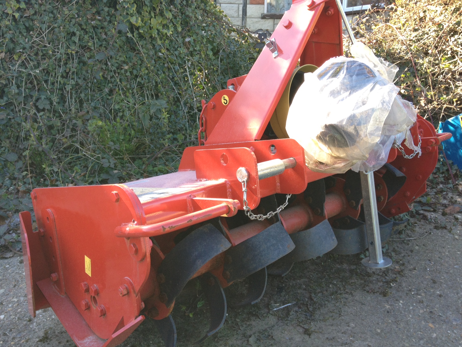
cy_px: 174
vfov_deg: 40.7
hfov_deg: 52.6
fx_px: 467
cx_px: 231
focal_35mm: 35
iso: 64
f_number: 2.4
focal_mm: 4.28
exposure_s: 1/150
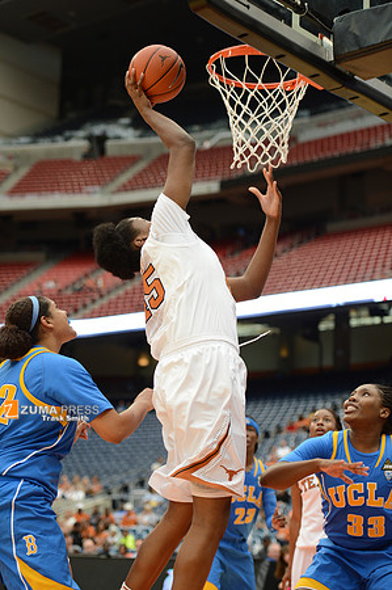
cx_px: 196
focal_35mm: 82
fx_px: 1342
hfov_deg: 16.6
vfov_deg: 24.8
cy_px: 295
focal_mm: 82
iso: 1250
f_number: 2.8
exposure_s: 1/1250
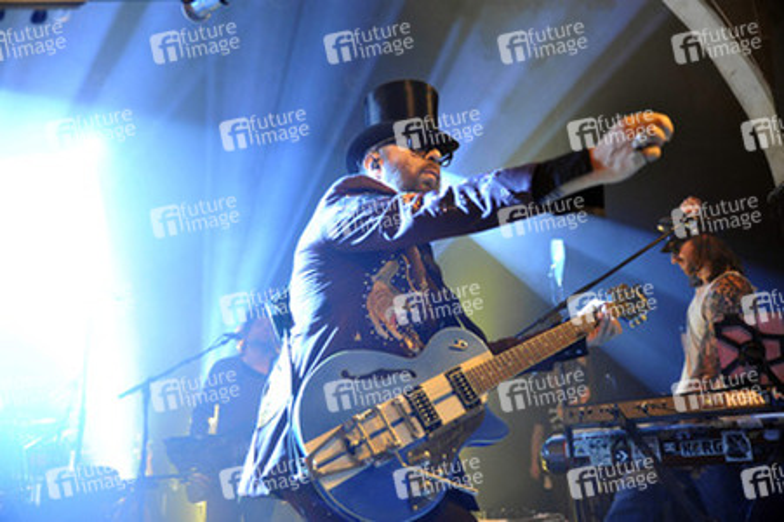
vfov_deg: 38.8
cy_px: 261
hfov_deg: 55.8
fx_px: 740
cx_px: 392
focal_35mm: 34
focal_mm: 34
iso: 3200
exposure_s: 1/50
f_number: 2.8
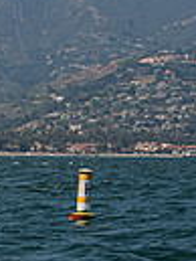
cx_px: -335
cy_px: -69
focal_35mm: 445
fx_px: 3354
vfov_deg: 4.4
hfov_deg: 3.3
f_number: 8
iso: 400
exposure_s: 1/2000
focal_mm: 95
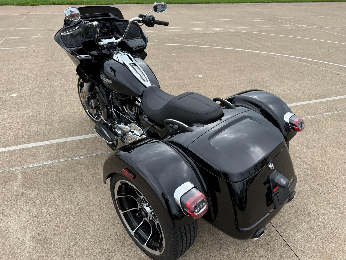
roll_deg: -2.5
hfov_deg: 69.4
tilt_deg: -31.2
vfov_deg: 54.9
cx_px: 179
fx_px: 250
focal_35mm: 25
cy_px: 131
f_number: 1.78
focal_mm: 6.76
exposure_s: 1/1522
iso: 80
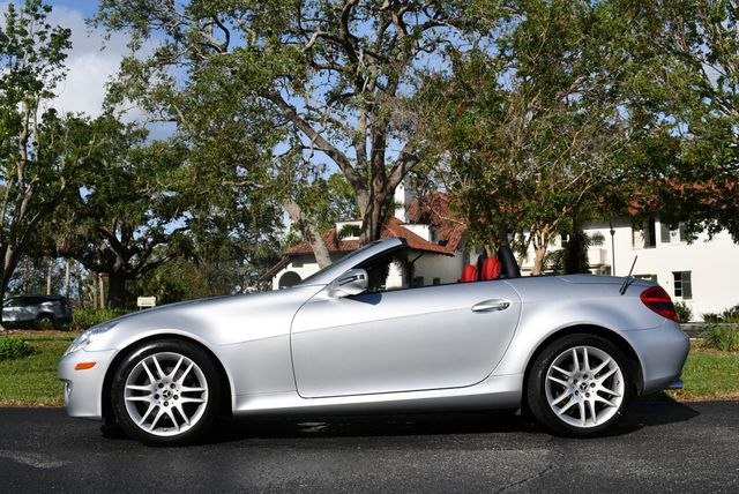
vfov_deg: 32.0
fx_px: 863
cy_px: 247
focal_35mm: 42
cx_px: 370
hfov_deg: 46.4
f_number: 10
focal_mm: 21
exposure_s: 1/400
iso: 100
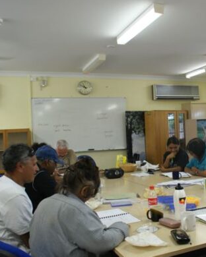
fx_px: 297
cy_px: 129
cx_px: 161
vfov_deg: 46.8
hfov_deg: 37.0
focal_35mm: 39
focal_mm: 18
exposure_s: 1/30
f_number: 3.5
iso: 320
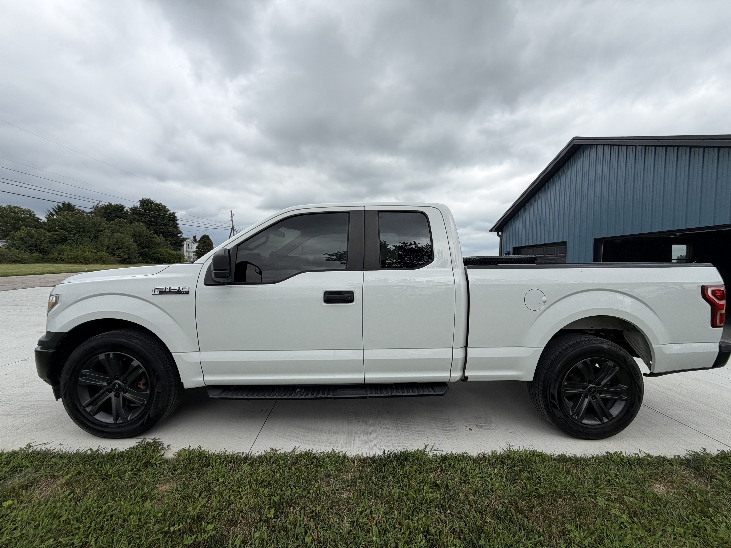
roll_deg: -0.7
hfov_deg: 102.1
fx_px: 296
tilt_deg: +1.8
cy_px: 274
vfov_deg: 85.7
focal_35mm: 14
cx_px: 366
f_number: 2.2
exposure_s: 1/770
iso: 20
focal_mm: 2.22
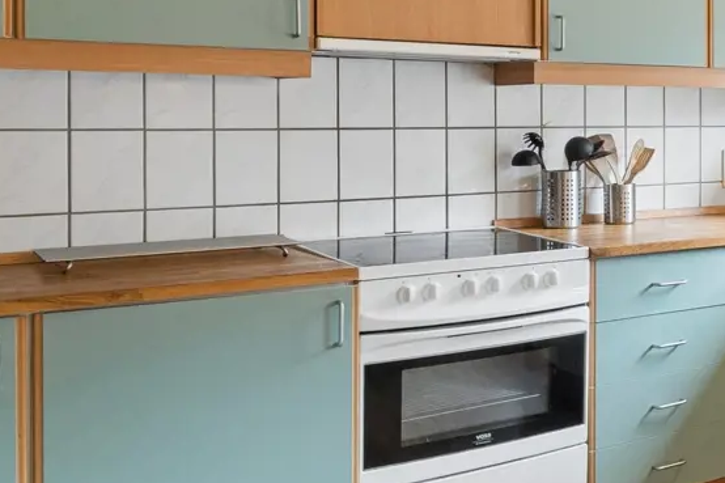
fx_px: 1047
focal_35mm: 52
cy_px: 120
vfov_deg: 25.7
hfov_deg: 31.9
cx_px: 866
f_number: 8
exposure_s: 1/5
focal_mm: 10
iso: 200
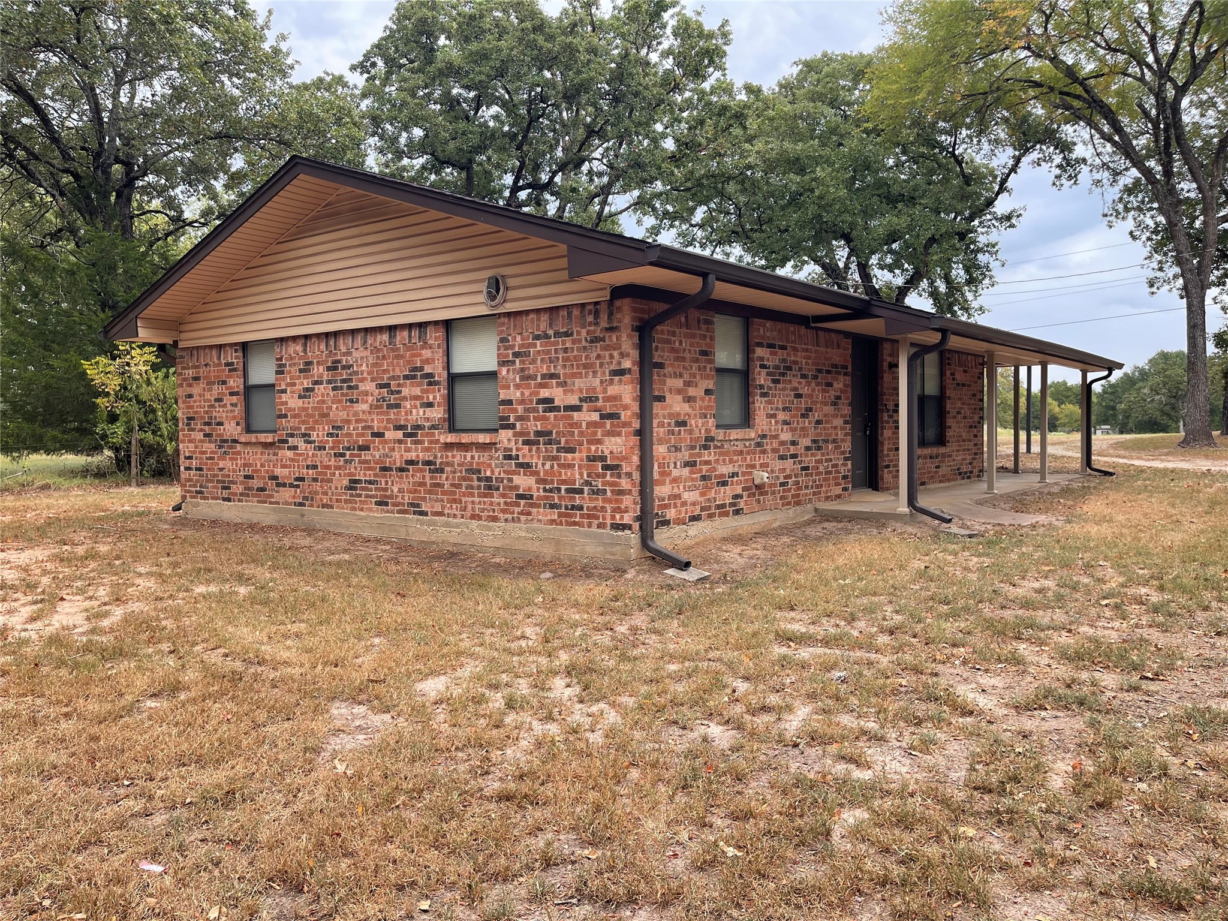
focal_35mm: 25
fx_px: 887
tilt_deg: -2.1
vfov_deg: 54.9
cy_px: 460
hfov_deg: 69.4
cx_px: 614
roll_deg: +1.1
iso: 32
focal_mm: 5.1
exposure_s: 1/605
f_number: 1.6
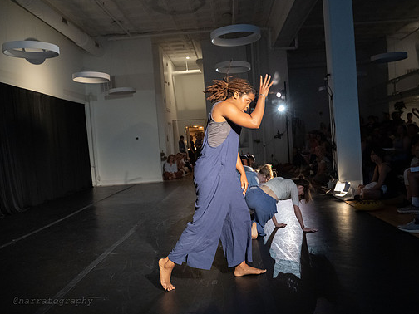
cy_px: 155
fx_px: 375
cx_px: 238
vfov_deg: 45.4
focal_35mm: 31
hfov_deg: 58.1
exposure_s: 1/320
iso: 6400
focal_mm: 28
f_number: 4
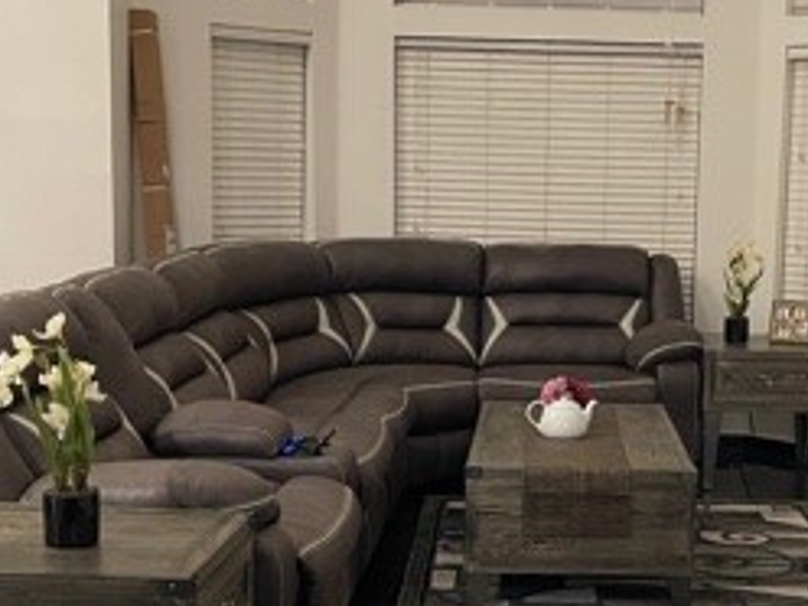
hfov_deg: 28.7
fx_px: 1564
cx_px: 567
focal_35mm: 67
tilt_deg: -9.3
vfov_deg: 21.9
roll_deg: -1.3
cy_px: 375
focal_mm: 5.1
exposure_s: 1/40
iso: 400
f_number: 1.6
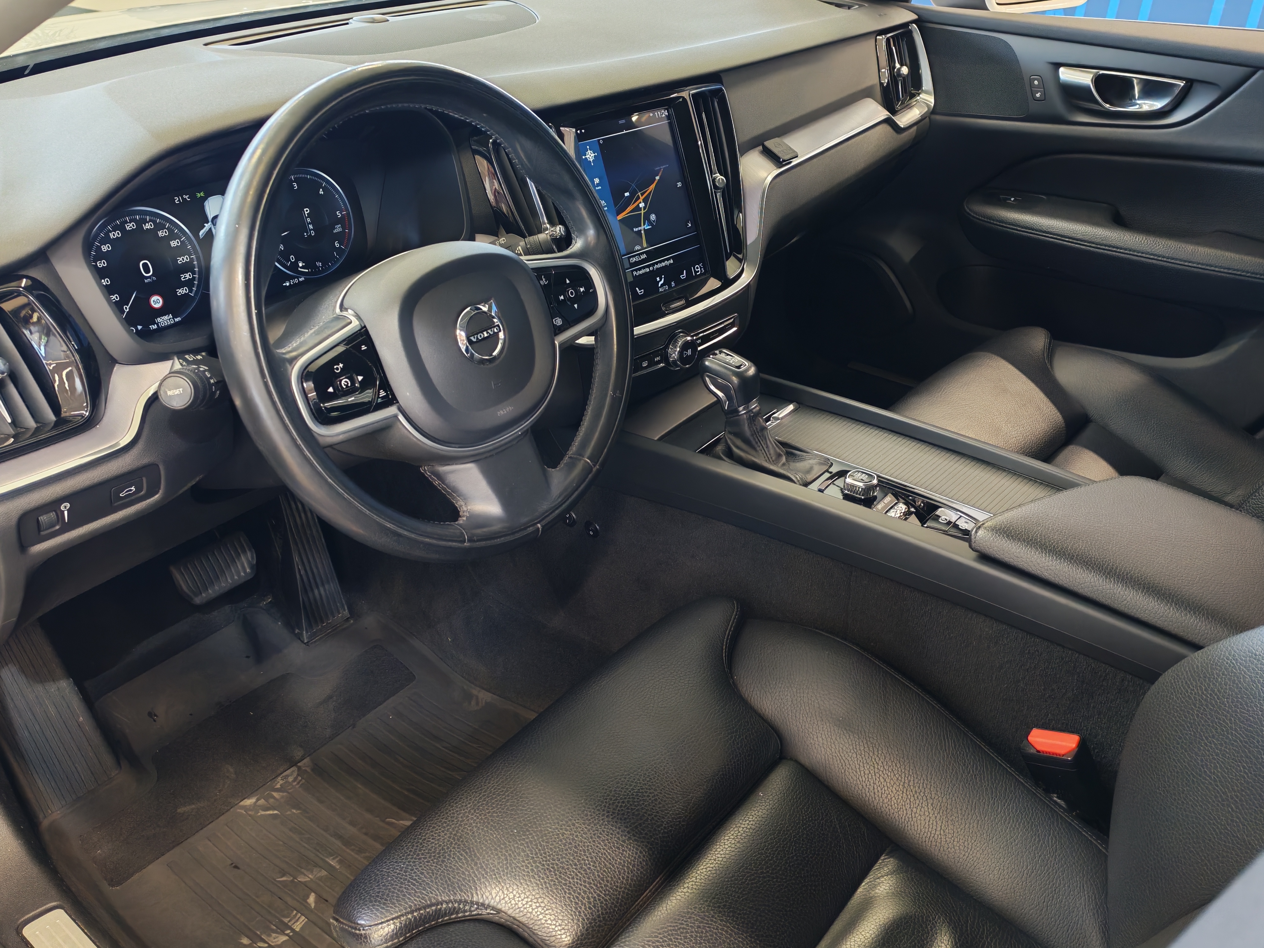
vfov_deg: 46.8
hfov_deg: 60.0
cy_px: 474
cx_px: 632
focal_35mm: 30
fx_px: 1095
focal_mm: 6.12
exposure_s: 1/50
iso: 953
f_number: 1.9
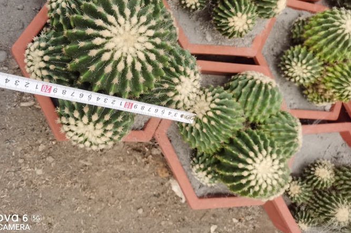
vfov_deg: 38.4
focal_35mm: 34
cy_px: 79
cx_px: 142
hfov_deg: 55.5
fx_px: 331
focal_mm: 5.58
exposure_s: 1/281
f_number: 1.8
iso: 50
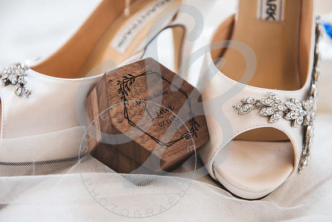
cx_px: 166
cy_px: 111
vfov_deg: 19.5
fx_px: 646
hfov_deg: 28.8
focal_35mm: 70
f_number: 5
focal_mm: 70
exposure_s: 1/125
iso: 1000
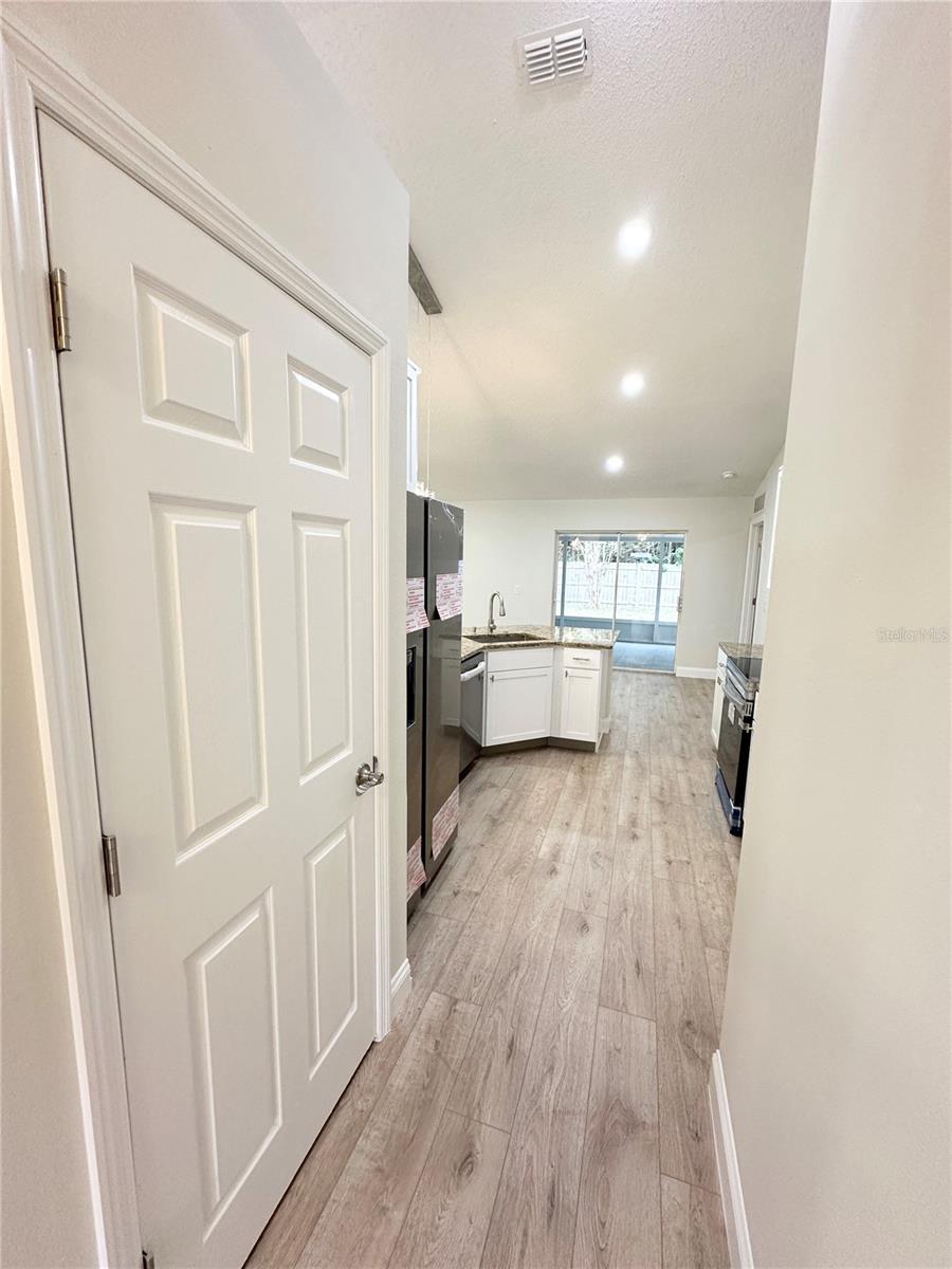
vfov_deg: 102.1
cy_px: 634
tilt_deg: -8.3
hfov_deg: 85.7
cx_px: 476
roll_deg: -1.7
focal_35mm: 14
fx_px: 513
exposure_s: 1/120
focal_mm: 2.22
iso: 200
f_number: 2.2
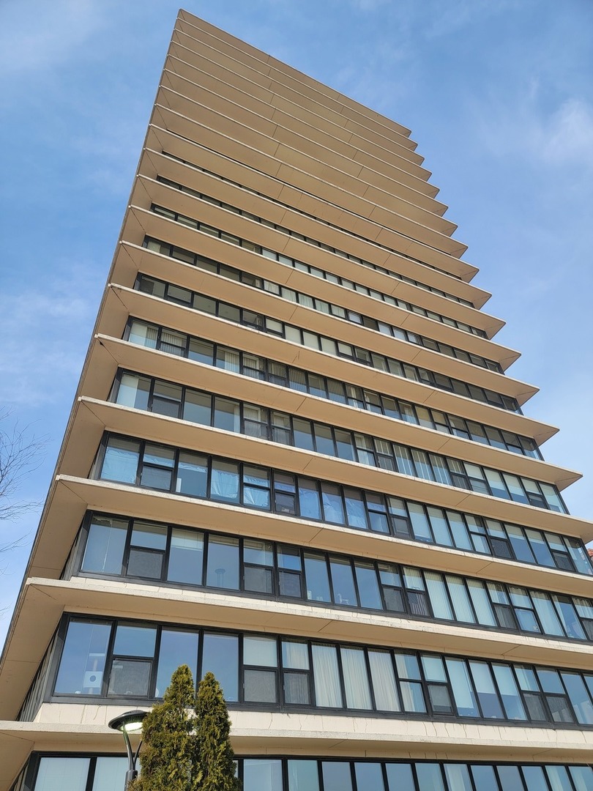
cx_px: 296
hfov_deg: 56.8
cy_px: 396
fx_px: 548
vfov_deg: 71.6
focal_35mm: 24
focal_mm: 6.7
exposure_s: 1/626
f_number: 1.8
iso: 16
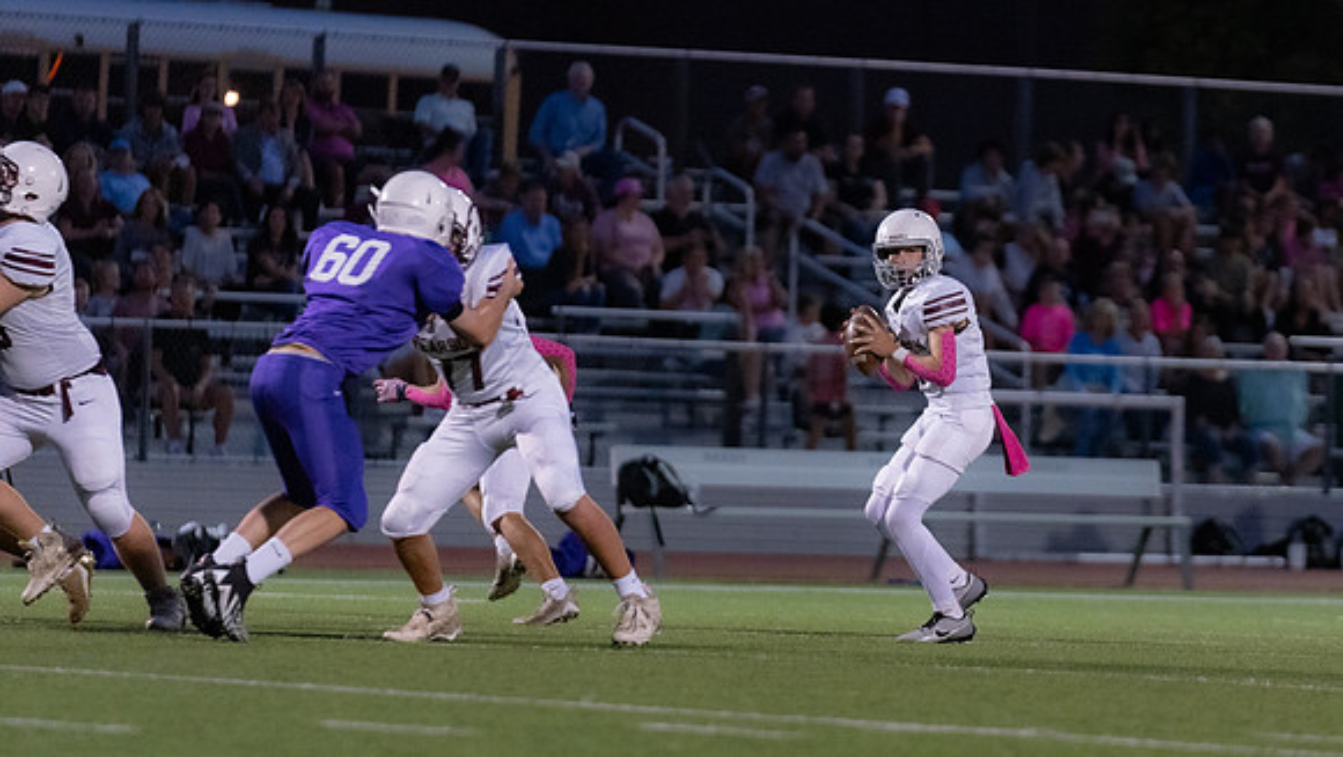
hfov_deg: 6.8
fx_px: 11242
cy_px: 349
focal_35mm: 316
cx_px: 966
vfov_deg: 3.9
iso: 4000
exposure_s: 1/1250
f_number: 2.8
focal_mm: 200
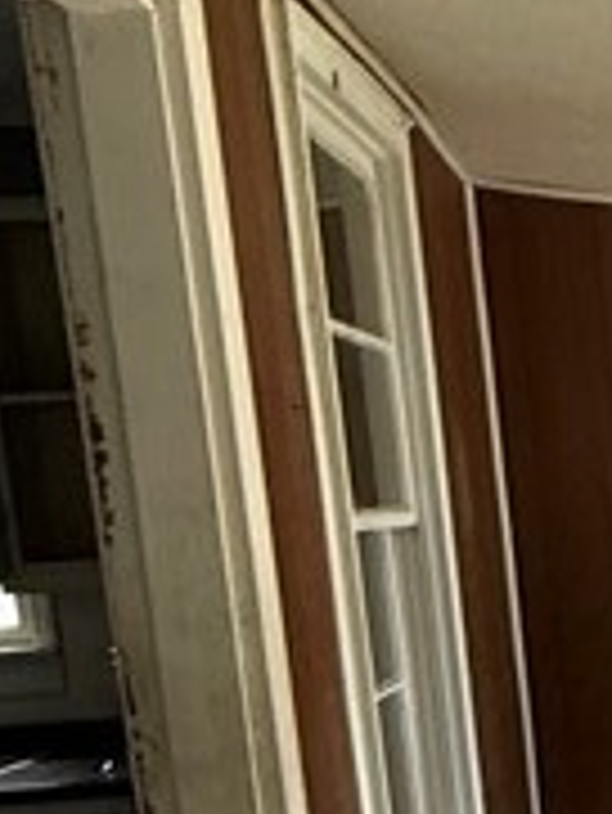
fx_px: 1860
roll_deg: +2.7
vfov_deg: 23.6
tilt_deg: -7.9
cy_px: 823
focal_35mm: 79
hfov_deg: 16.1
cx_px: 1071
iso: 320
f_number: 2.2
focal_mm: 2.22
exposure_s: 1/64
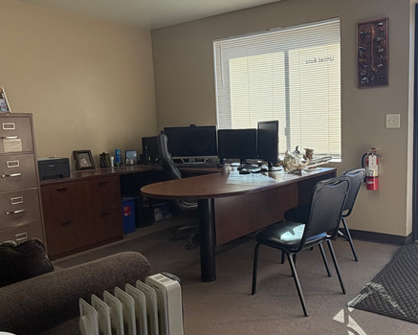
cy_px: 173
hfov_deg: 54.8
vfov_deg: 45.8
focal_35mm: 32
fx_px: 396
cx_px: 271
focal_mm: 2.22
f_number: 2.2
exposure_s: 1/120
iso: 64
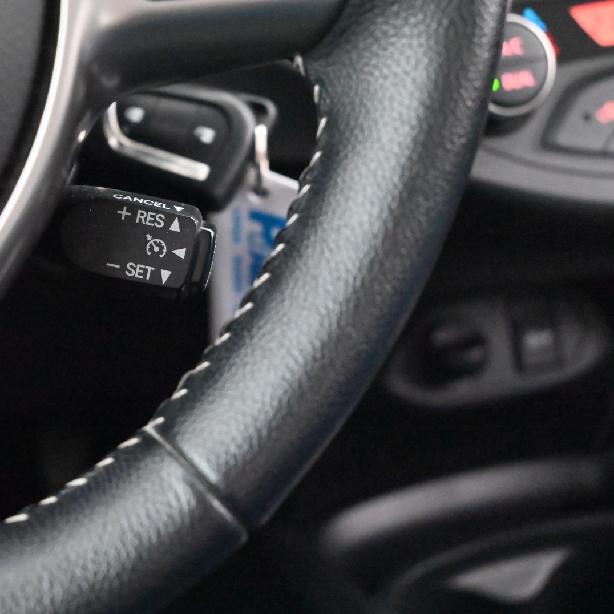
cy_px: 307
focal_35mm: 64
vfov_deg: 26.9
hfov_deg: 26.6
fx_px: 1284
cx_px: 159
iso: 25600
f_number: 6.3
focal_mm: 50
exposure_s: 1/50
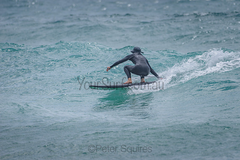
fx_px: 4087
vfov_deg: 2.2
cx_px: 147
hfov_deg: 3.4
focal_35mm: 613
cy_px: 62
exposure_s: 1/2000
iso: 125
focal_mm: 500
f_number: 5.6
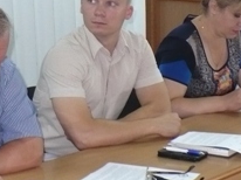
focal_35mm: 115
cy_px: 21
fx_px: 800
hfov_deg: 17.0
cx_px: 51
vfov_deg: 12.8
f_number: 2.8
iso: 250
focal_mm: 6.1
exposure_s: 1/30
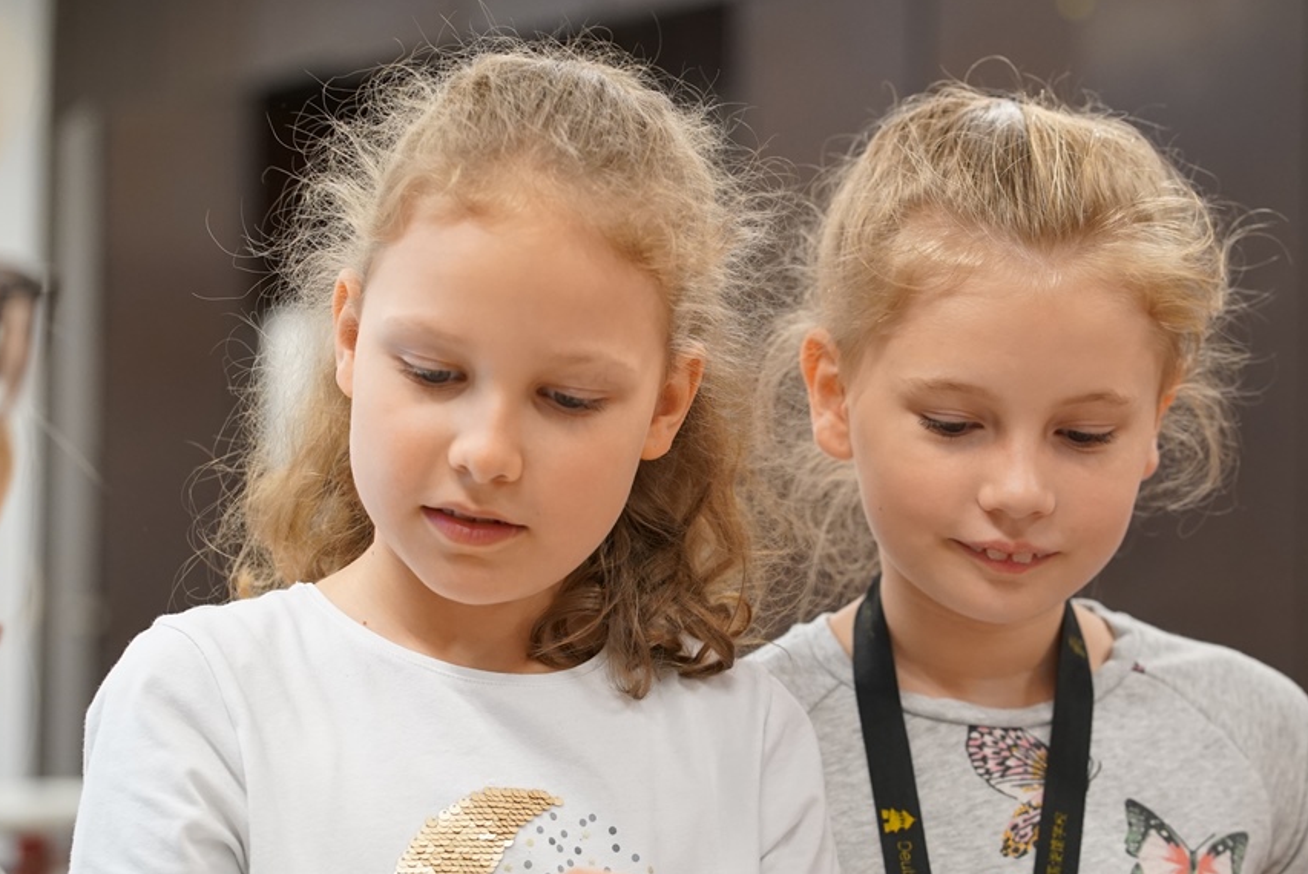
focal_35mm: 102
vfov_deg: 13.4
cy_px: 515
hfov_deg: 20.0
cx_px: 715
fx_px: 3708
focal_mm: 85
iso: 3200
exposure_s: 1/160
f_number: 4
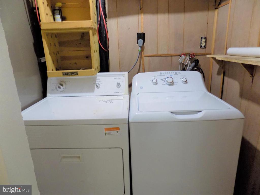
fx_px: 173
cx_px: 130
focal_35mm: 23
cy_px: 98
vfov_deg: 58.9
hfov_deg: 73.9
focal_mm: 4
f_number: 3.1
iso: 280
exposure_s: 1/30
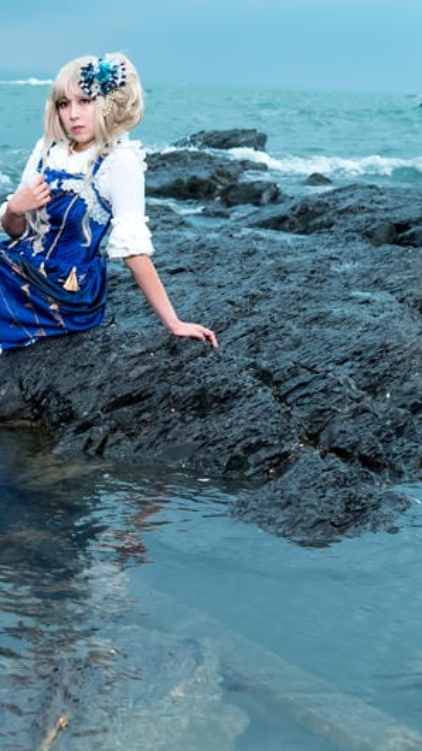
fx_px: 1652
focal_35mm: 83
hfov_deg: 14.1
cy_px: 264
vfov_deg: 25.5
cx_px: -92
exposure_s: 1/250
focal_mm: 35
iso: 100
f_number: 4.5
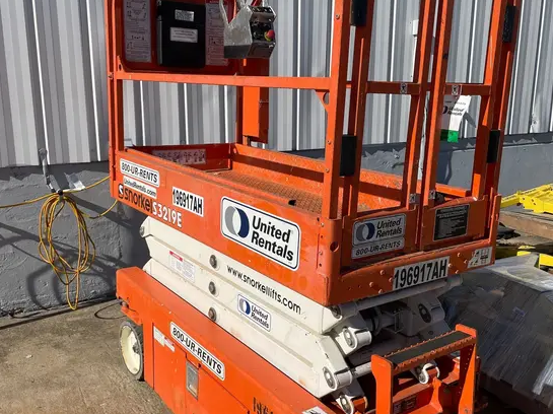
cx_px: 276
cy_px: 216
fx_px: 559
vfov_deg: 40.6
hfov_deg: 52.7
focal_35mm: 35
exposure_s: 1/9804
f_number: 1.6
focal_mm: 4.2
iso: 50
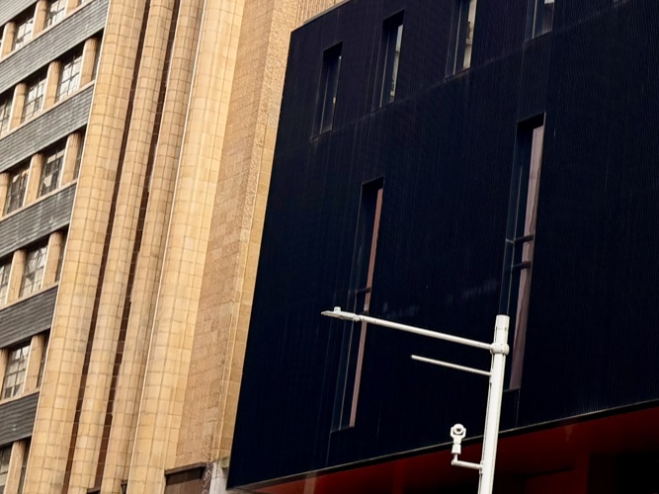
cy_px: 298
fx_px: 1370
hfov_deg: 22.3
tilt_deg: +14.9
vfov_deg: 20.4
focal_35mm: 72
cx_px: 985
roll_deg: -0.6
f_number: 1.78
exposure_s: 1/184
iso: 100
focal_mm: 6.76
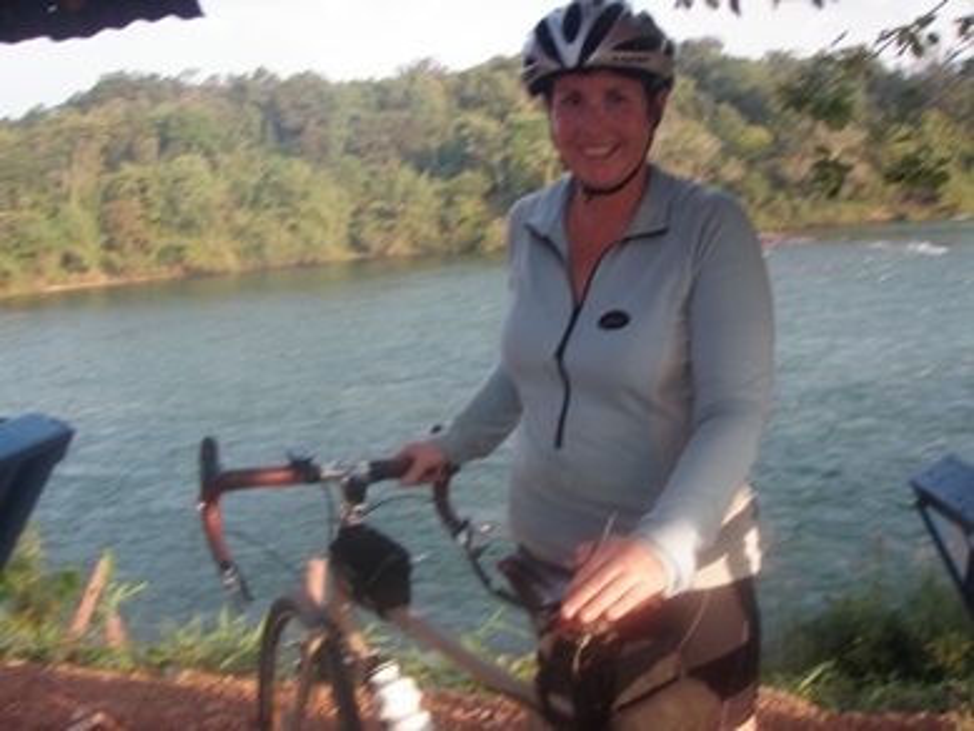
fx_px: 1070
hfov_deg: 49.0
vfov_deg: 37.7
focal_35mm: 38
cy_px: 366
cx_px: 487
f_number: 3.5
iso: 80
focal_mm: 6.7
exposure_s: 1/160
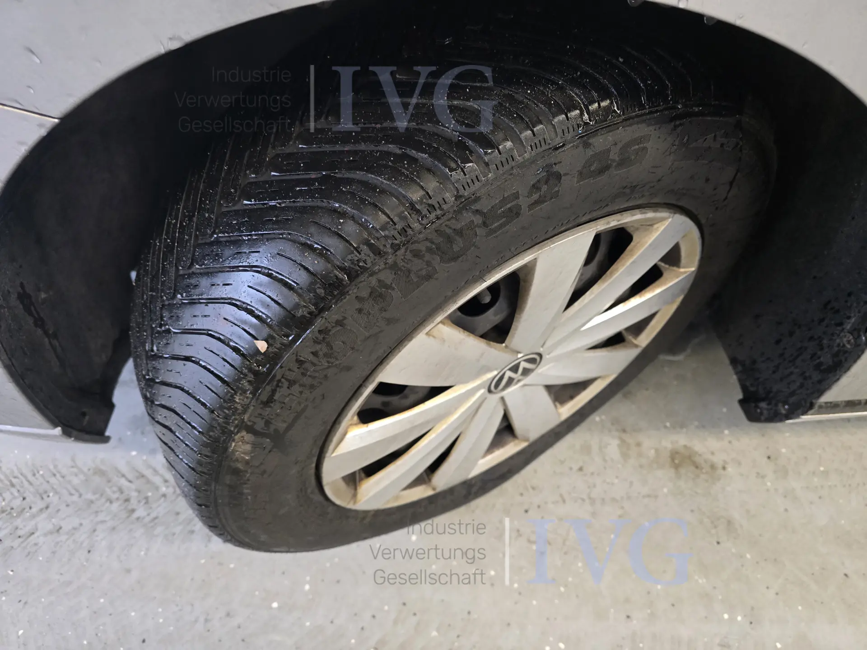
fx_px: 576
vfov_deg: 58.9
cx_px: 434
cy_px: 325
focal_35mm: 23
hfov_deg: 73.9
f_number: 1.7
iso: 1000
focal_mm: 6.3
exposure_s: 1/100
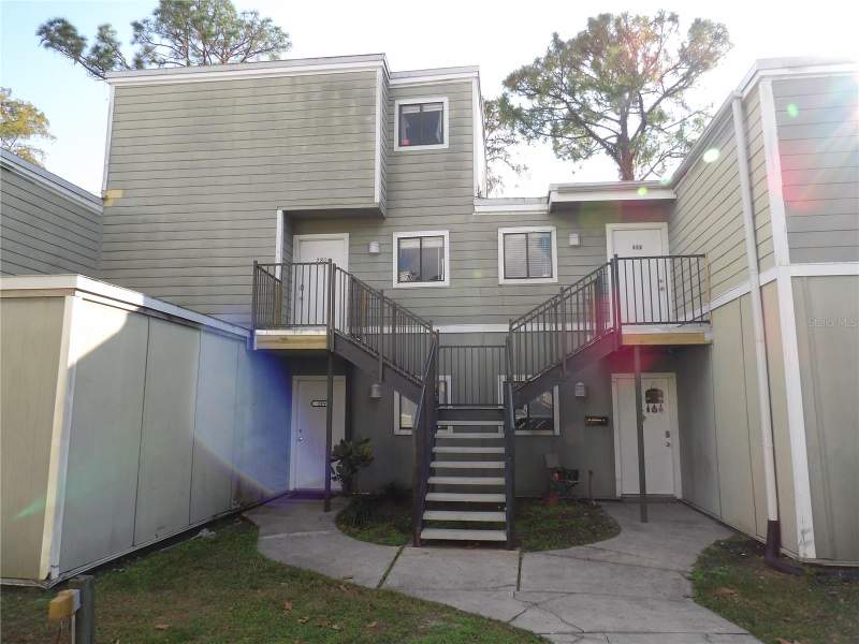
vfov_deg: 56.8
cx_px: 430
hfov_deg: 71.6
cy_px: 322
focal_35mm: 24
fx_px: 596
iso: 100
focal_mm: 4.3
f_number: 5.6
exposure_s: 1/151
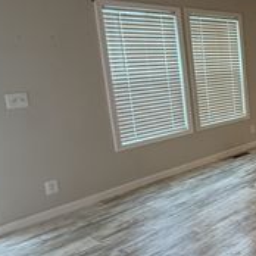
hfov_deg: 29.5
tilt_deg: -8.2
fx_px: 318
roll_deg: +1.6
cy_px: 94
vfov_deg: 43.5
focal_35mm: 38
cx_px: 371
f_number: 2.2
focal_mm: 2.22
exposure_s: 1/60
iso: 200
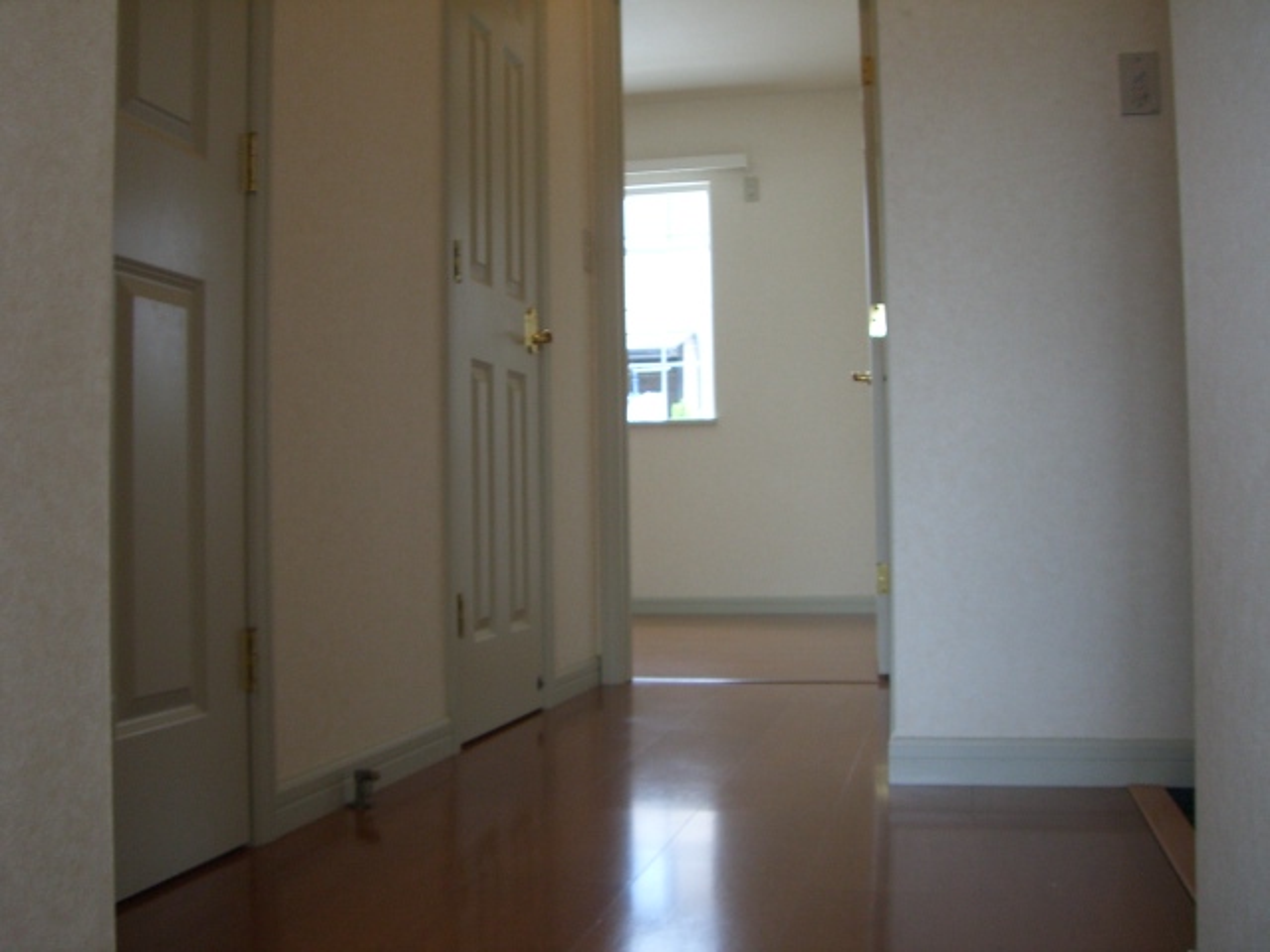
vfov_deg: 37.7
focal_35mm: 38
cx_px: 635
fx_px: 1394
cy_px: 476
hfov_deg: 49.0
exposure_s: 1/60
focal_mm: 6.2
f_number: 2.7
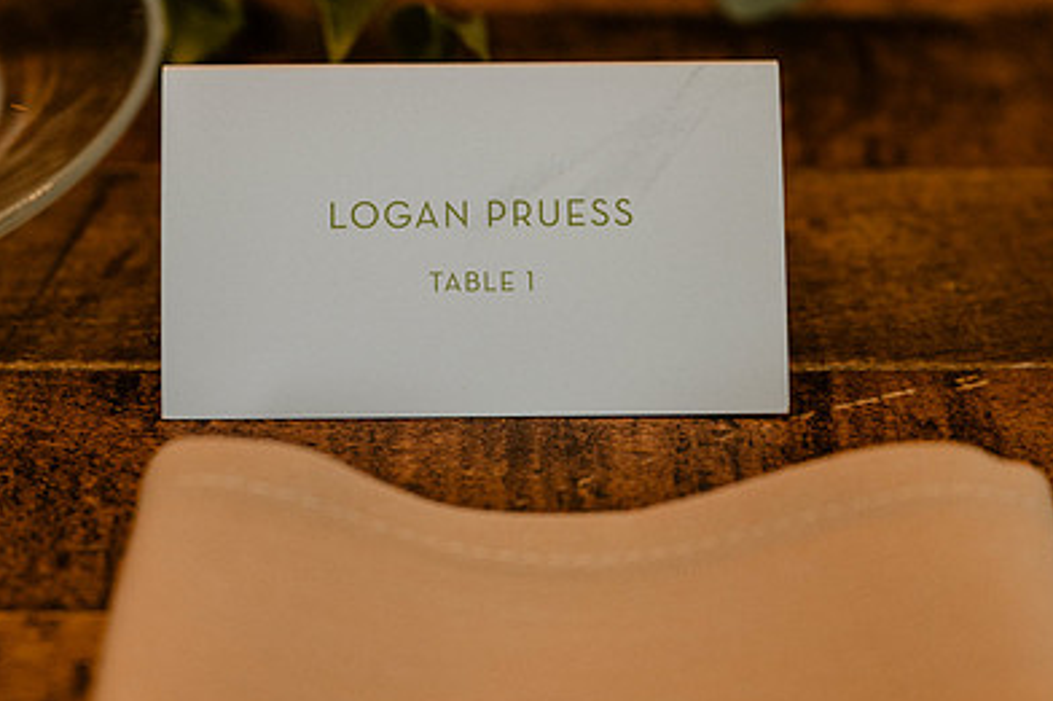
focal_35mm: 105
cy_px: 220
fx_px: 3070
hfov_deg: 19.5
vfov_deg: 13.0
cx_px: 467
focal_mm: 70
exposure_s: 1/250
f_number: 4
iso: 1000
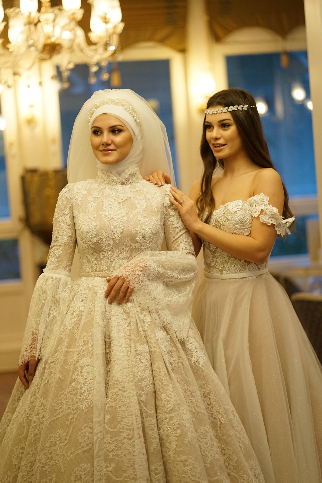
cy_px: 242
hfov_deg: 16.1
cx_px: 161
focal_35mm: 85
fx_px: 1140
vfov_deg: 23.9
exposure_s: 1/160
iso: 2000
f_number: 2
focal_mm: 85
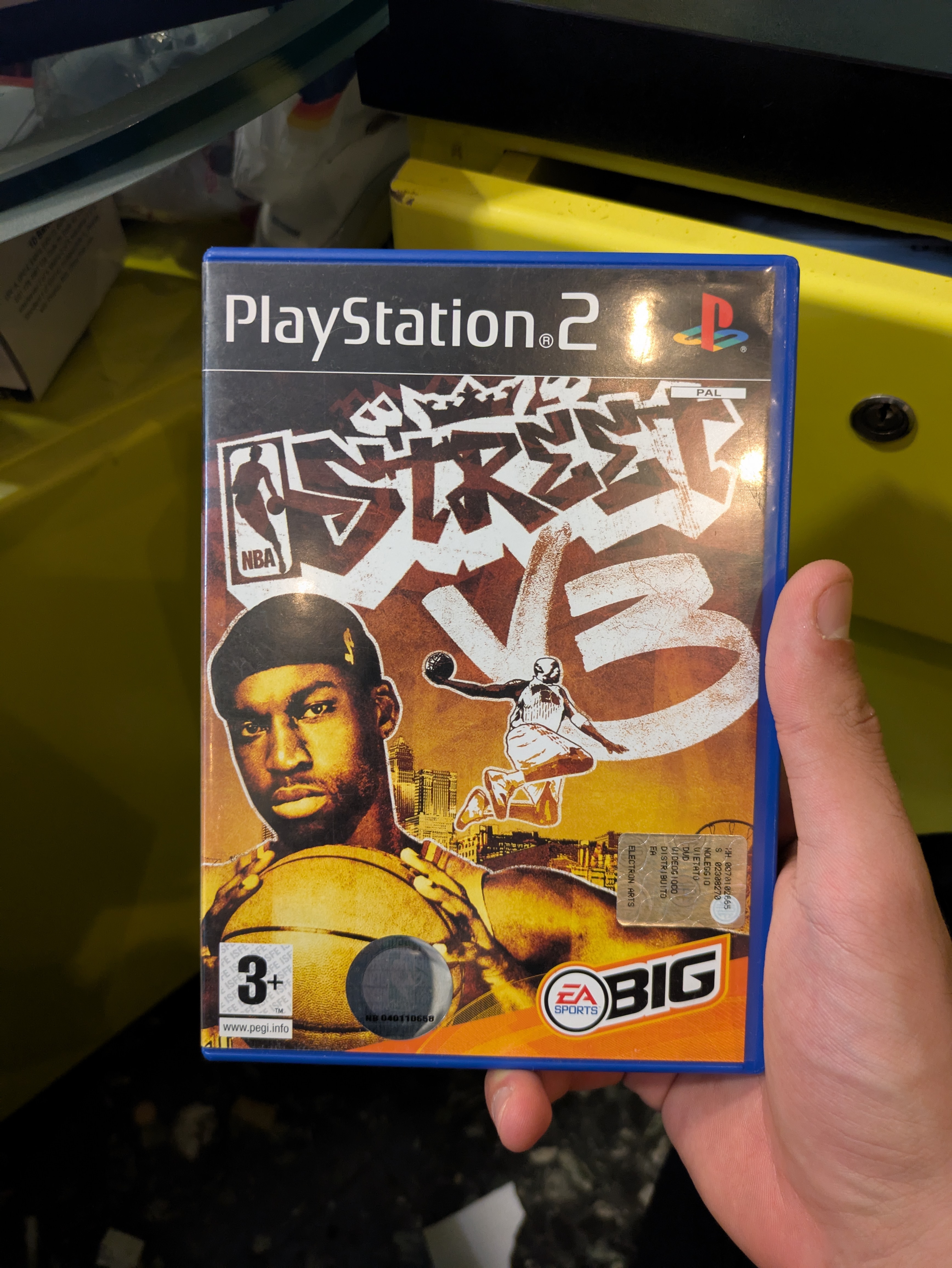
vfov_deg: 69.4
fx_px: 916
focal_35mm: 25
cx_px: 476
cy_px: 634
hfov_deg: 54.9
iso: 451
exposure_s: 1/33.3
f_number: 1.89
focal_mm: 5.43
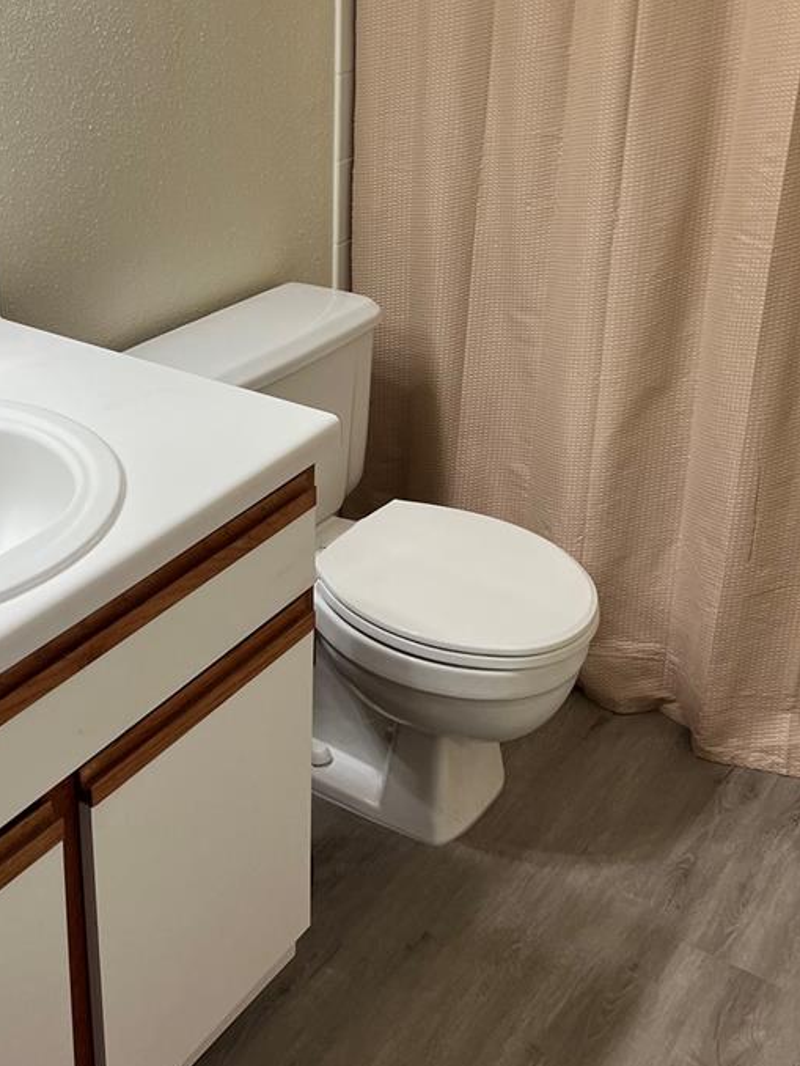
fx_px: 1417
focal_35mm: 46
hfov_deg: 31.5
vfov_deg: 40.4
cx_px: 390
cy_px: 310
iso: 80
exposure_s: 1/120
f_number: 1.5
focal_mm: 5.7
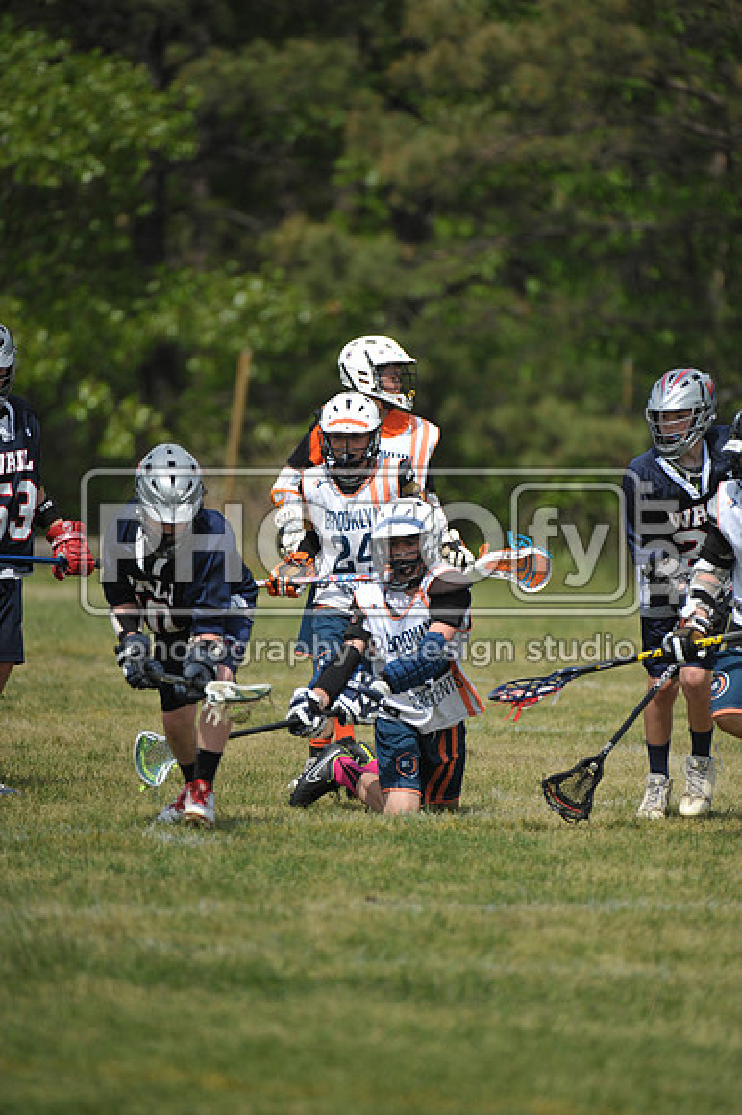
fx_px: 11142
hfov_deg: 3.8
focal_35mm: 360
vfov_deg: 5.7
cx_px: 371
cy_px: 558
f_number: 4
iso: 640
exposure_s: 1/5000
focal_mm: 360
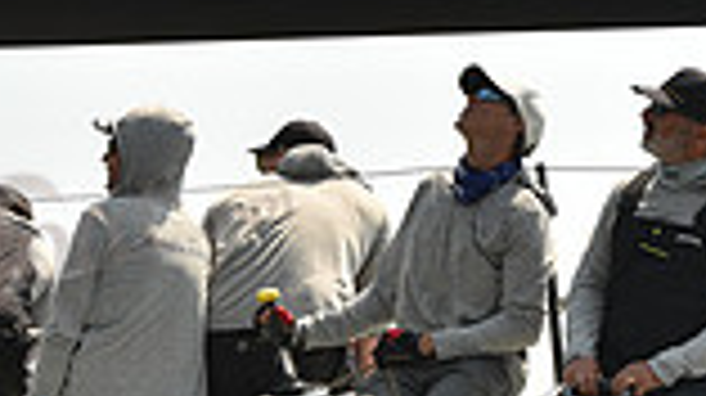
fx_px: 5069
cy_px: 439
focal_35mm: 271
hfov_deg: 8.0
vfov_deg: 4.5
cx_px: 531
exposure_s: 1/800
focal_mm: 70
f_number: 7.1
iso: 250
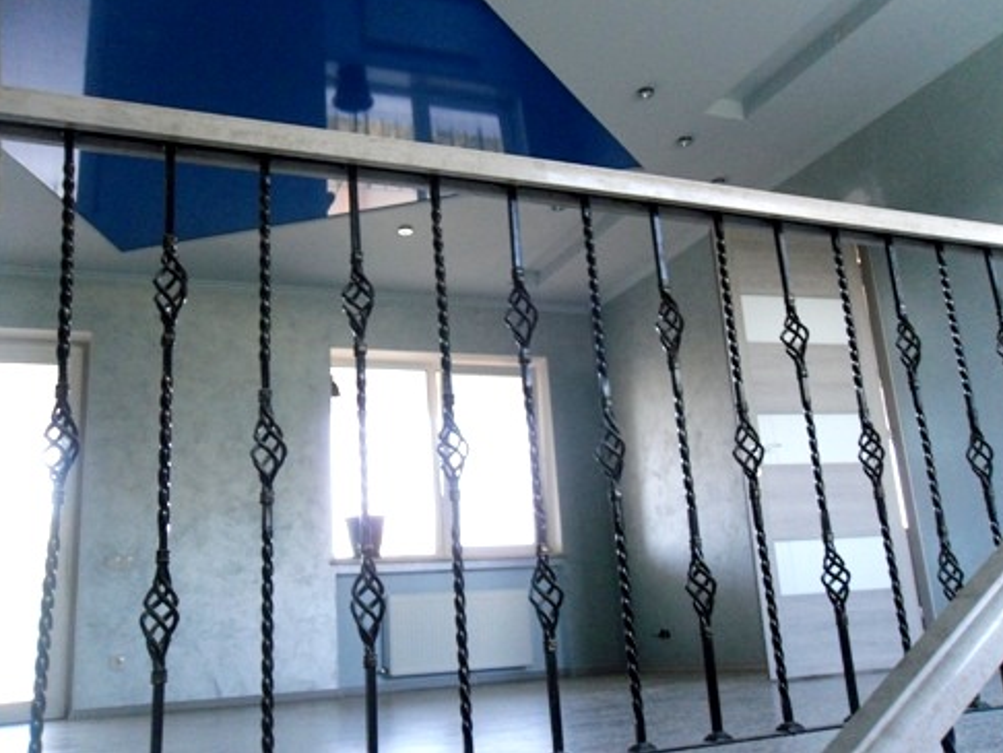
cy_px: 368
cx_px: 514
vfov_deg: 39.7
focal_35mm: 36
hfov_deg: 51.3
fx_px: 1044
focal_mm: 6.3
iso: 400
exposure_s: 1/45
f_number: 3.5
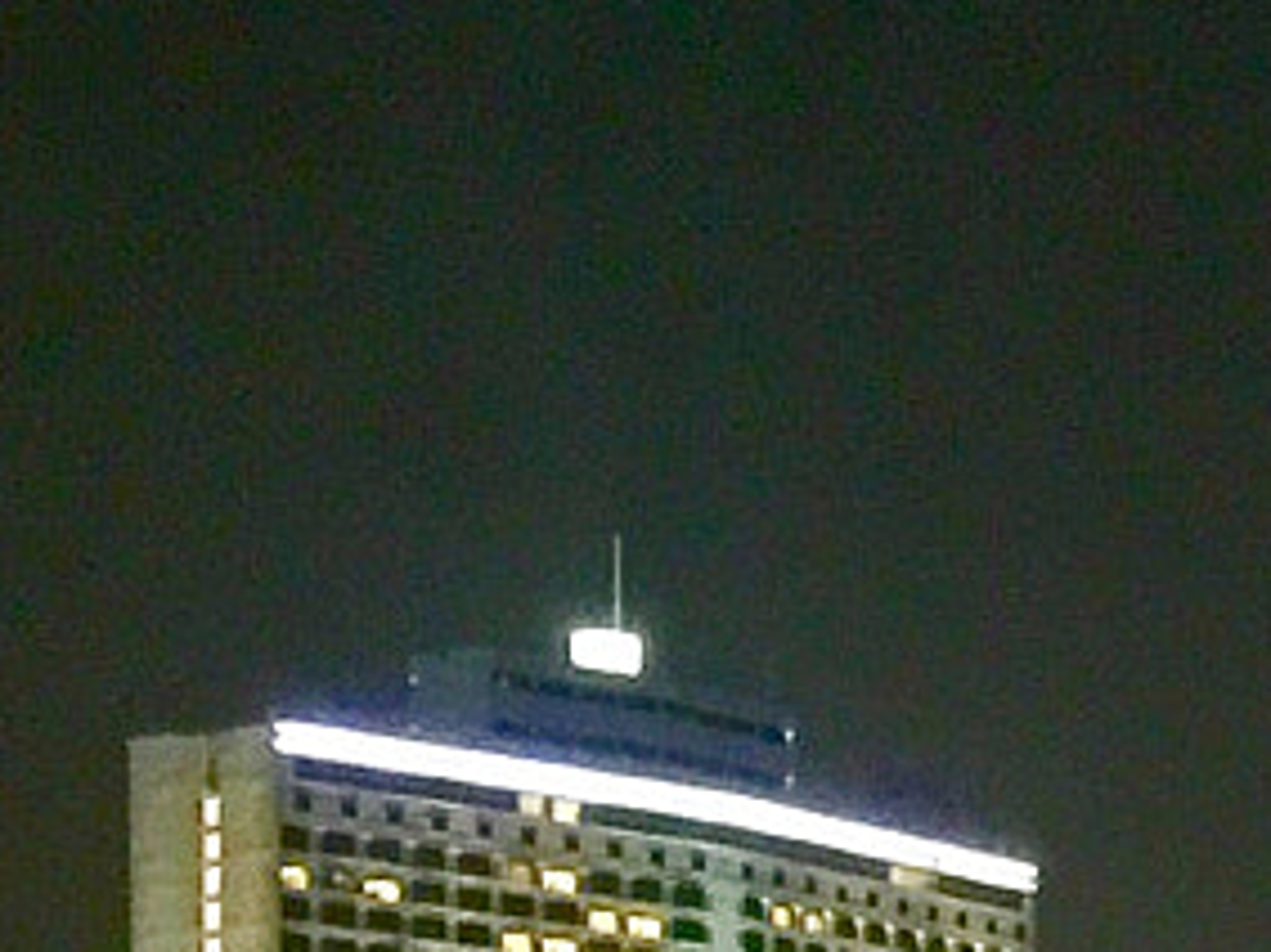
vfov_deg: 8.4
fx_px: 6019
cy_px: 2160
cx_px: 2443
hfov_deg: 11.1
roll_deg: -1.5
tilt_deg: -3.1
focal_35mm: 164
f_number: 2.2
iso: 160
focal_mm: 4.15
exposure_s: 1/4
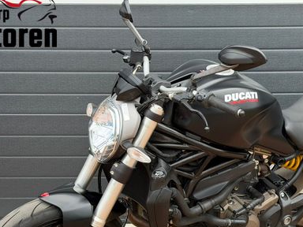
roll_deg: +0.8
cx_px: 208
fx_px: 700
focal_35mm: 80
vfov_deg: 18.3
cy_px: 184
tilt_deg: -12.6
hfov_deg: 24.3
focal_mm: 6.76
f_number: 1.78
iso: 100
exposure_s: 1/1203
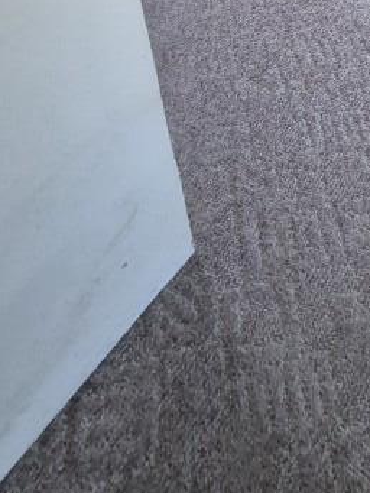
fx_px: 555
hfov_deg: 32.1
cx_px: 415
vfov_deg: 30.6
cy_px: -217
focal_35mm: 39
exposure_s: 1/60
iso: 500
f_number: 2.2
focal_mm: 1.74
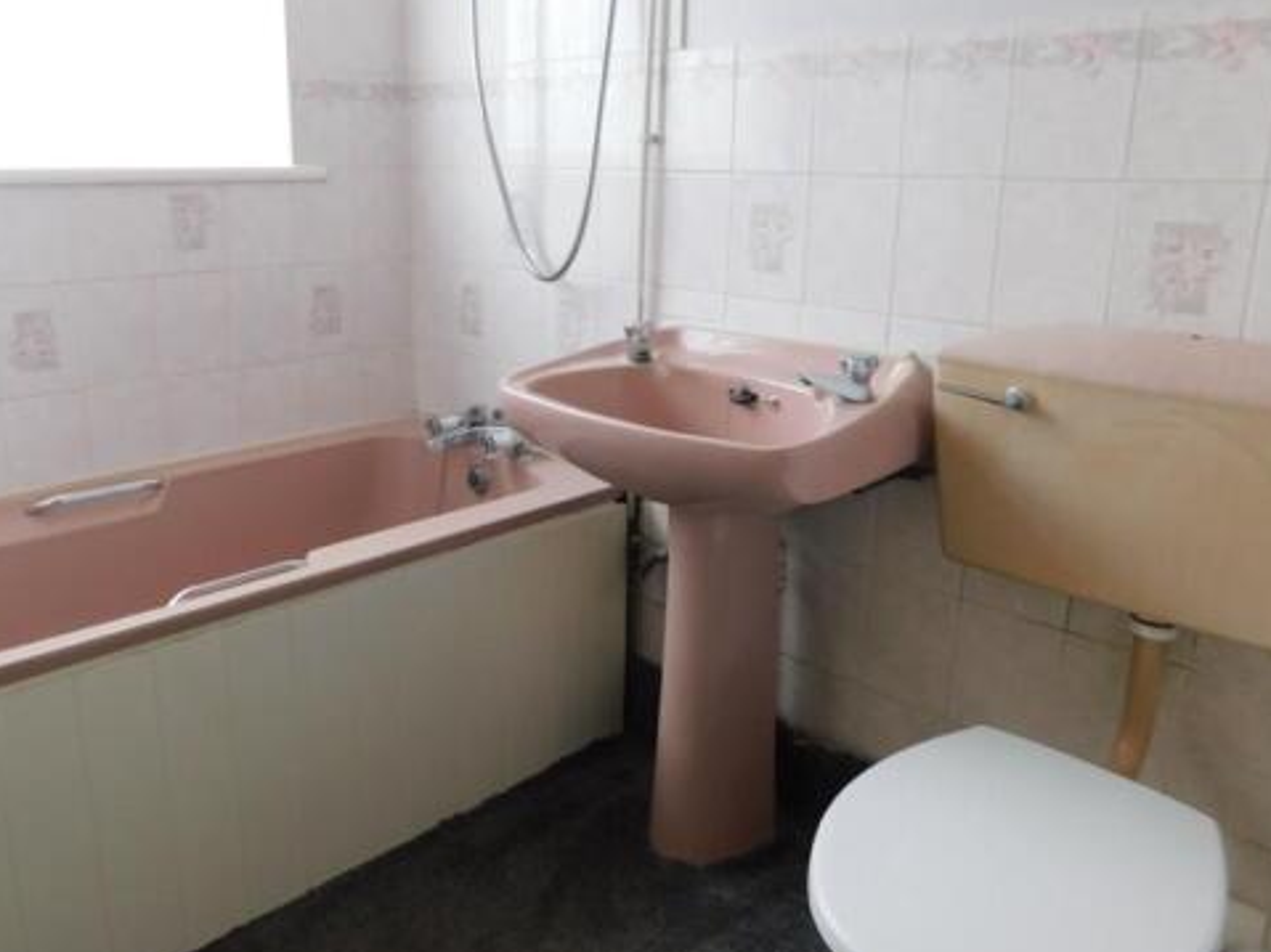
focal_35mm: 28
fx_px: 1028
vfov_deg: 49.6
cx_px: 548
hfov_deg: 63.2
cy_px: 426
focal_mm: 4
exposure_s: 1/30
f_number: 3
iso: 160
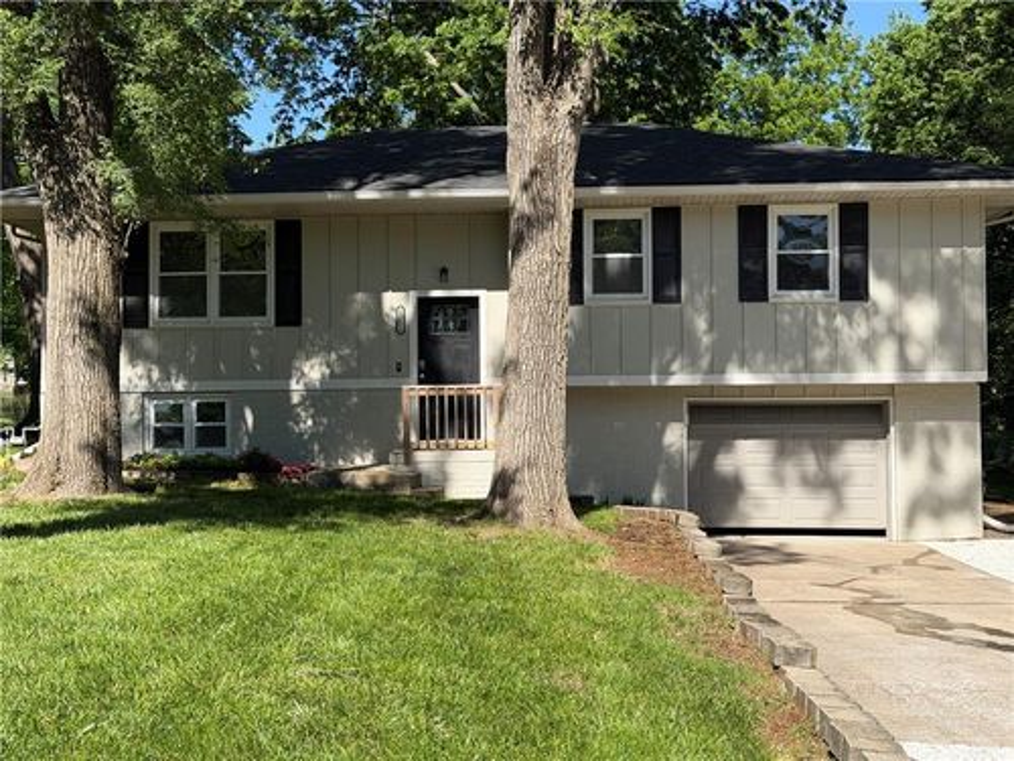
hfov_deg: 39.7
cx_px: 507
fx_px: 1406
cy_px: 380
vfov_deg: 30.3
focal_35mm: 48
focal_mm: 6.76
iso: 64
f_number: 1.78
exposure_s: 1/2415
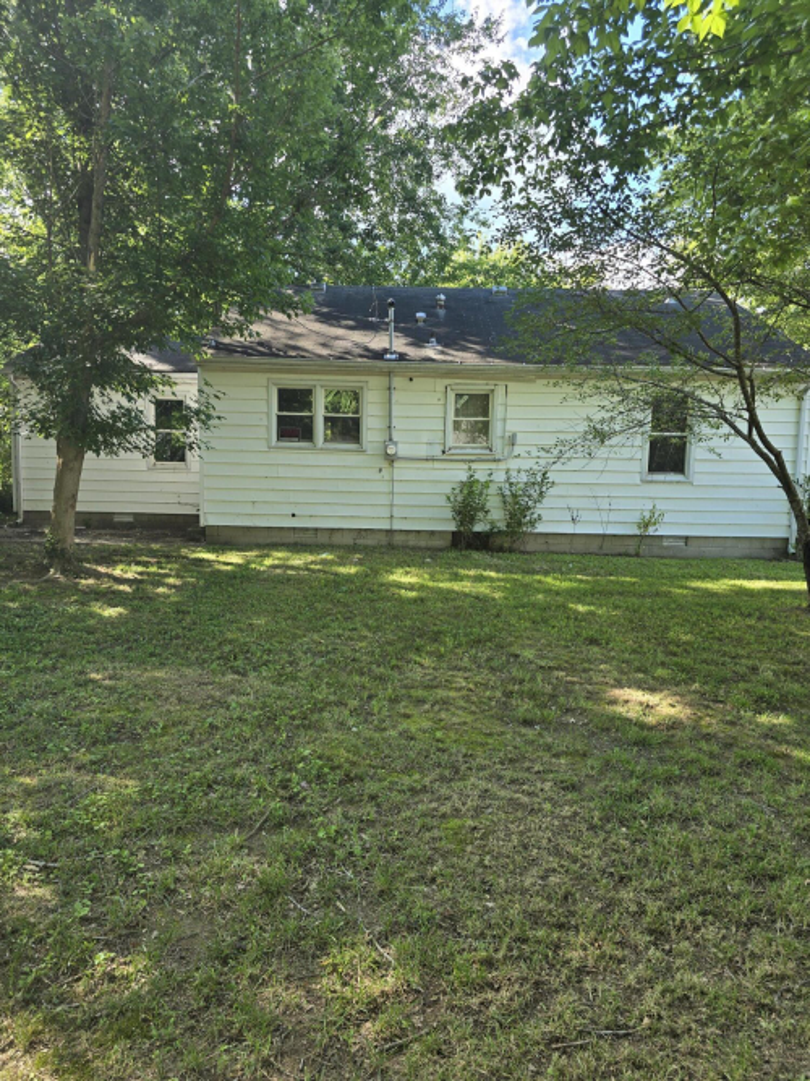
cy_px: 540
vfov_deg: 73.9
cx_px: 405
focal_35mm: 23
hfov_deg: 58.9
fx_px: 718
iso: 20
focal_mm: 6.3
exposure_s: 1/180
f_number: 1.7
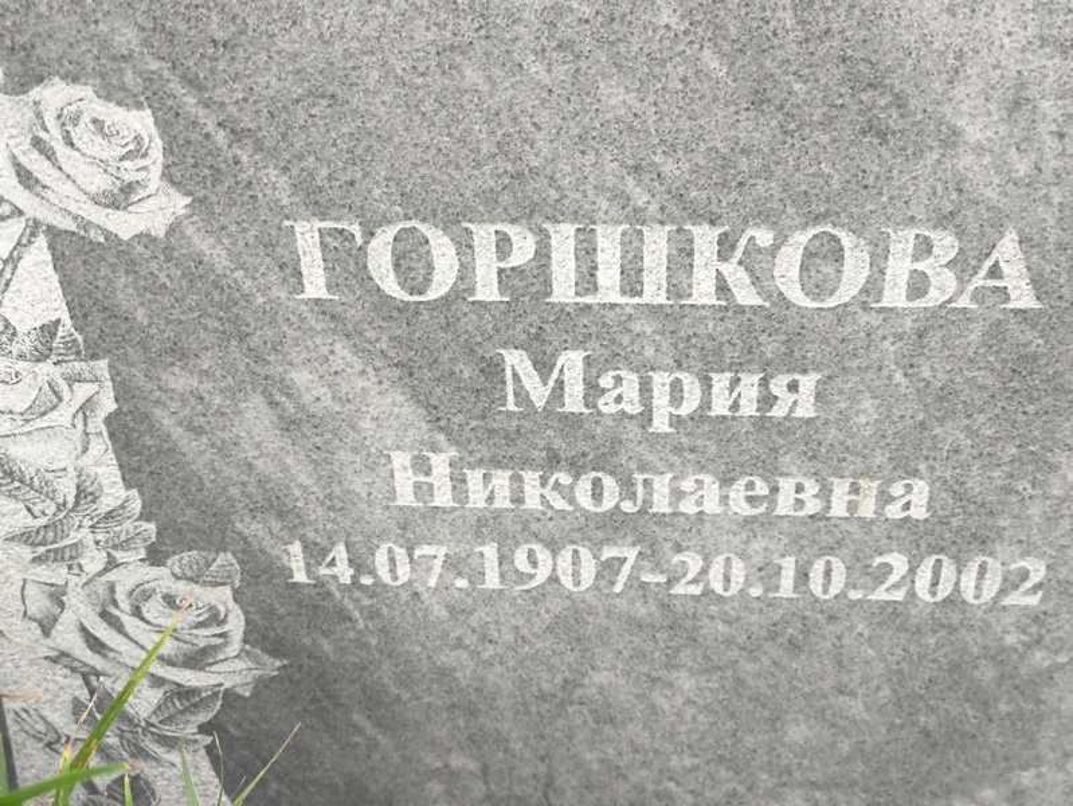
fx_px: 1551
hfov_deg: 38.2
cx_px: 536
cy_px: 403
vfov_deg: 29.1
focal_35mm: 50
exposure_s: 1/60
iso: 80
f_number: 1.7
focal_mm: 4.71
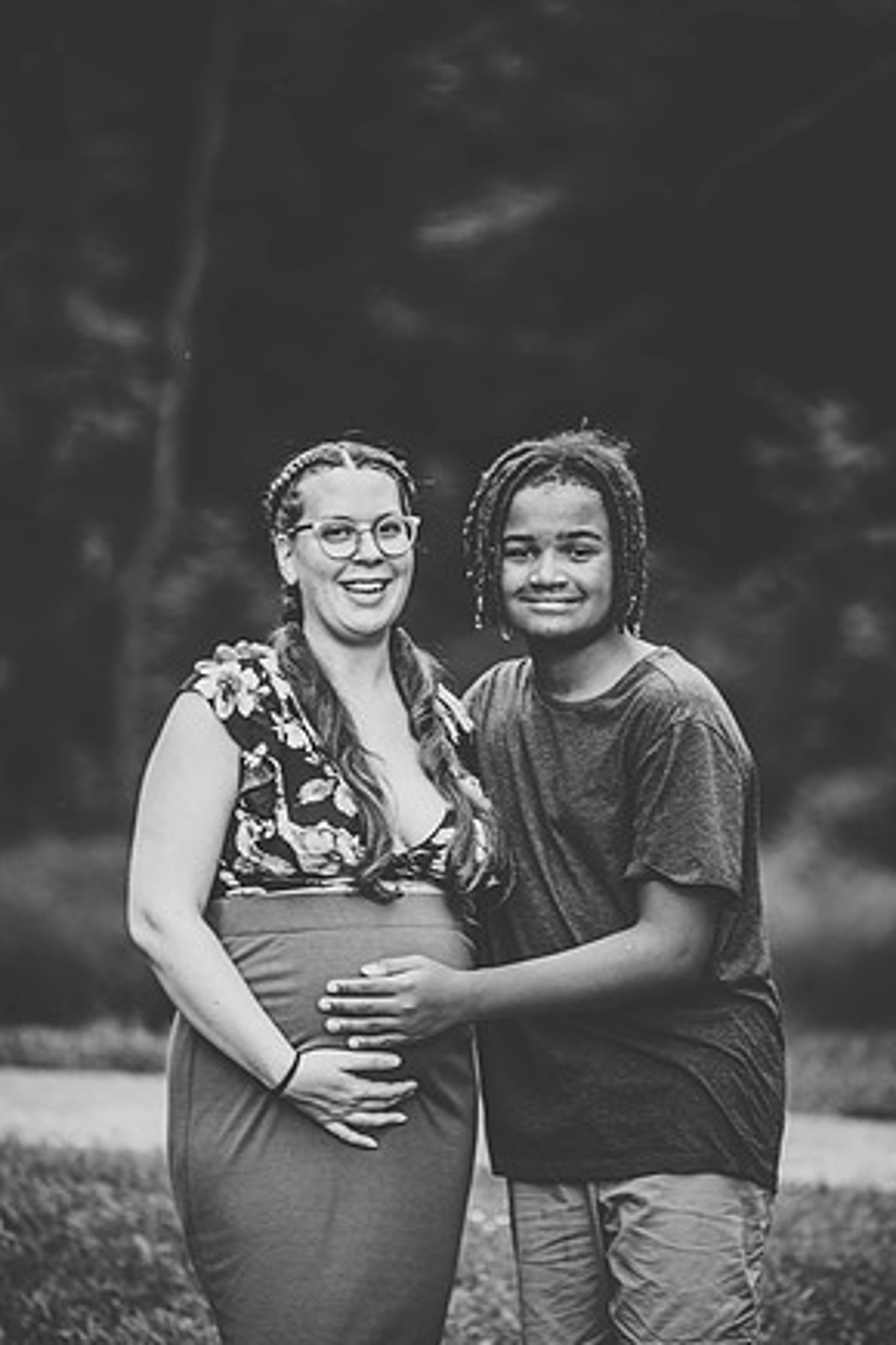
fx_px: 7727
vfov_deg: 9.9
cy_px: 686
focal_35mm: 207
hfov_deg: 6.6
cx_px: 460
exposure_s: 1/125
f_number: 3.5
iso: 250
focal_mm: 200
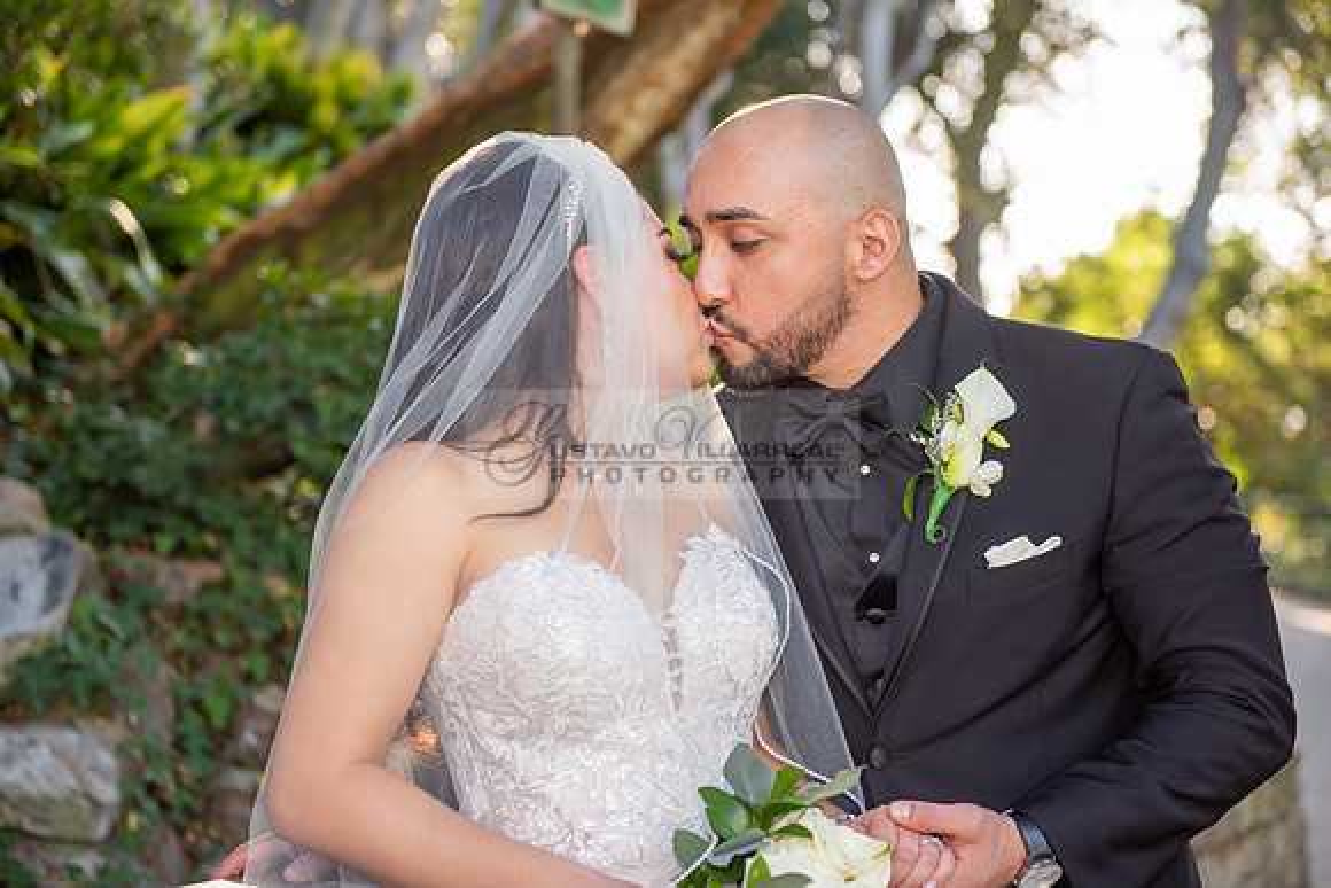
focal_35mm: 70
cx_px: 666
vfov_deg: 19.5
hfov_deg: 28.8
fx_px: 2589
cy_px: 444
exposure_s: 1/160
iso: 200
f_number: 3.5
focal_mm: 70
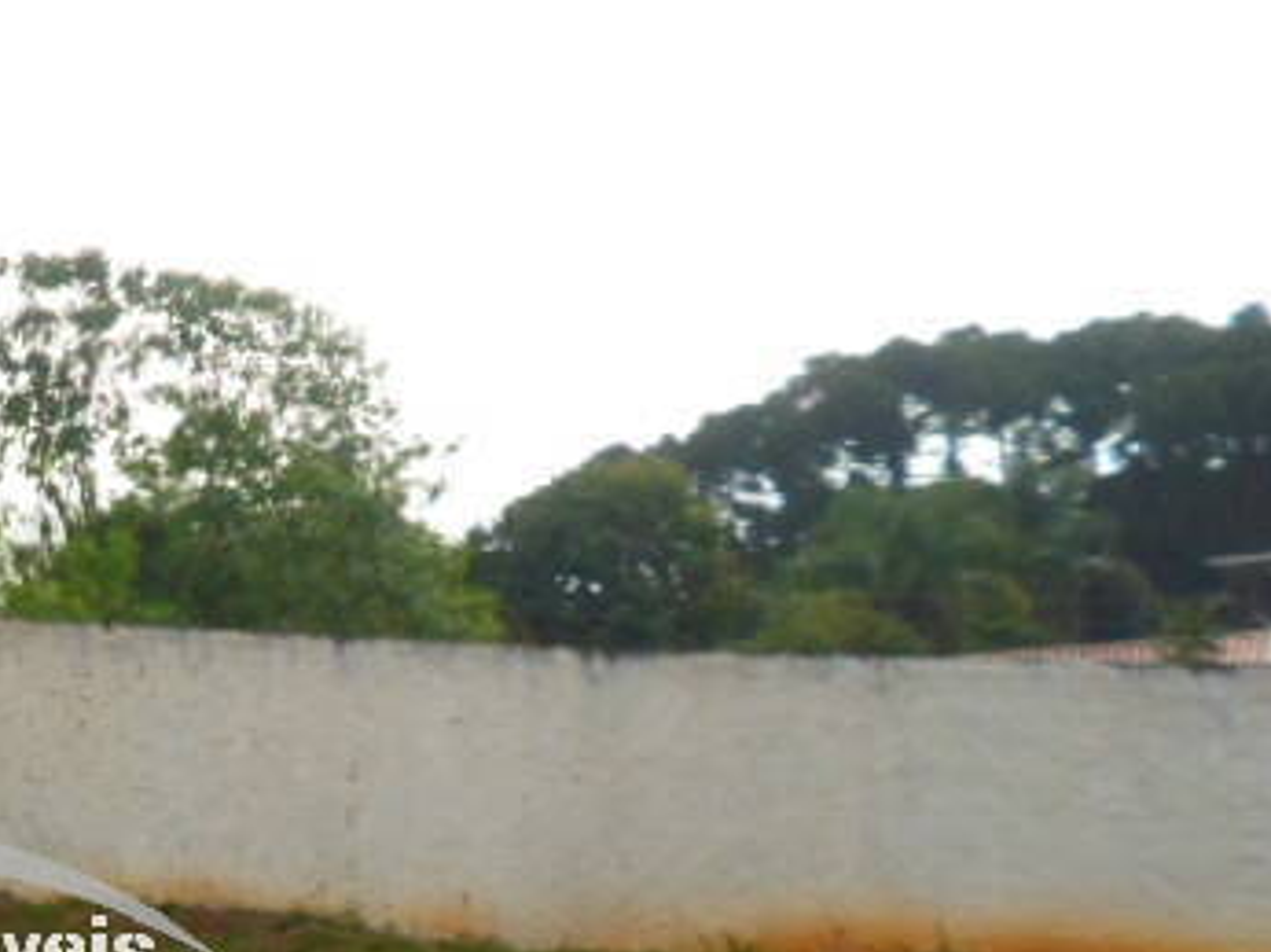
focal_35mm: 74
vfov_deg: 19.7
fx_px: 2715
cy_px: 728
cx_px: -242
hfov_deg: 24.0
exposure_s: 1/1000
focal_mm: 4.5
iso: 80
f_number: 2.5
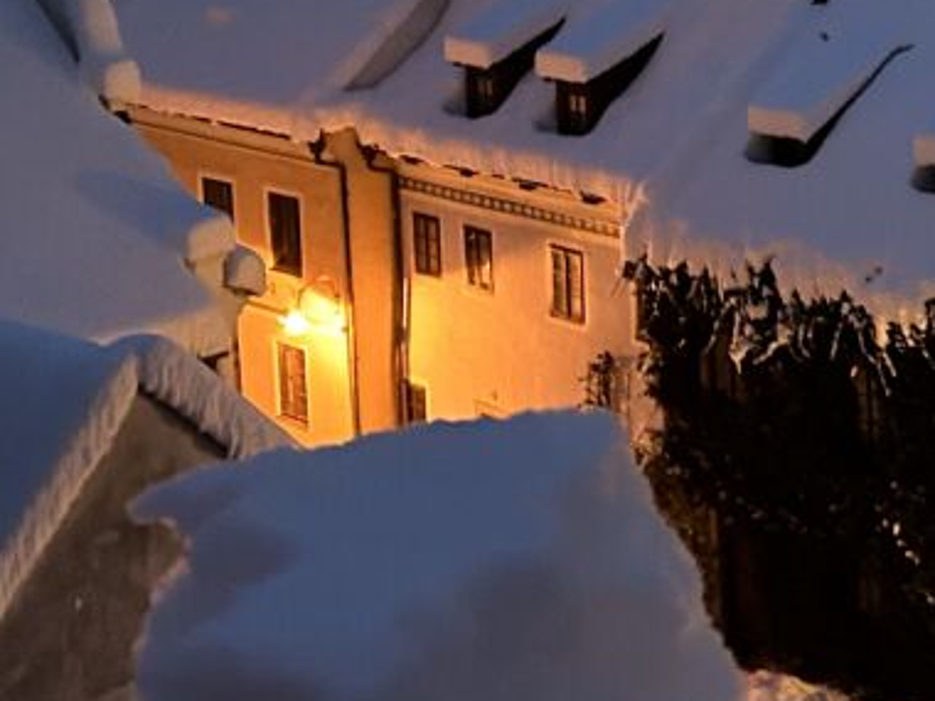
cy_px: -288
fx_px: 2215
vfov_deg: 16.7
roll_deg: +3.0
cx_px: 1004
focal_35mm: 82
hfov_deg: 22.6
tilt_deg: -4.0
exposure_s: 1/25
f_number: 1.5
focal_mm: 5.7
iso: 640
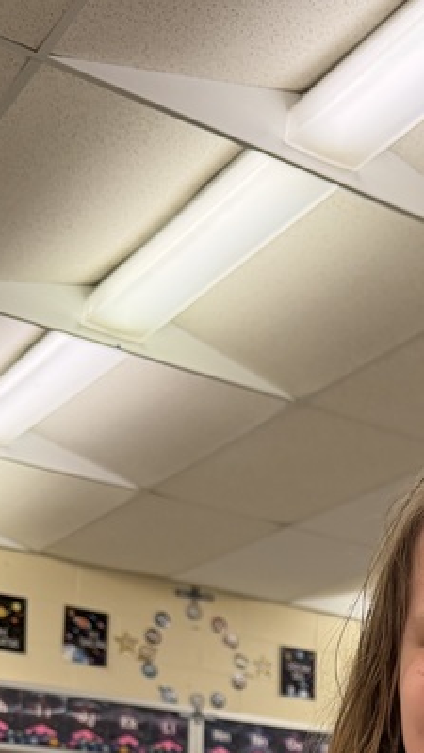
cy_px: 915
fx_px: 1339
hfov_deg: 16.7
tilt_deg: +1.3
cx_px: 590
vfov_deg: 27.5
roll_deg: -2.0
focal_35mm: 67
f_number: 1.78
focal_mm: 6.76
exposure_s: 1/161
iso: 200
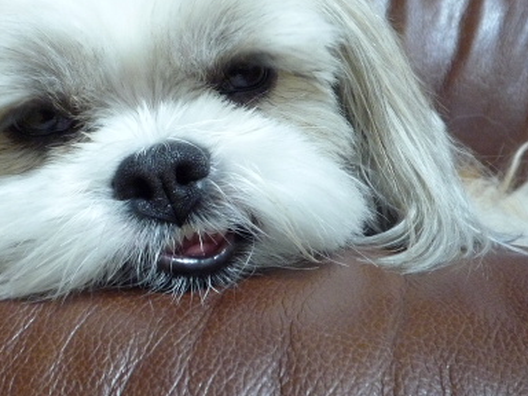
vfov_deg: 20.9
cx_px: 173
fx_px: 1068
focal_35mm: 70
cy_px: 124
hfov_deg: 27.6
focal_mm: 7.3
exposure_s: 1/6
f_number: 4.1
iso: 400
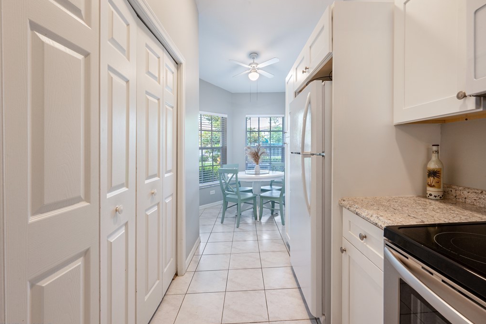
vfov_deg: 77.2
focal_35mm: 15
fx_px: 202
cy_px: 162
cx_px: 255
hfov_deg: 100.3
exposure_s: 1/2.5
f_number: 11
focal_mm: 14
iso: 160
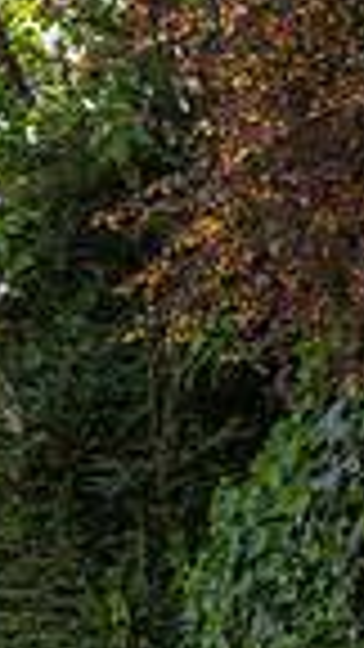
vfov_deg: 11.1
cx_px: 247
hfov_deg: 6.4
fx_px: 3260
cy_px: 850
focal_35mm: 190
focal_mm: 58
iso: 100
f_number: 4.5
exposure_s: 1/1000
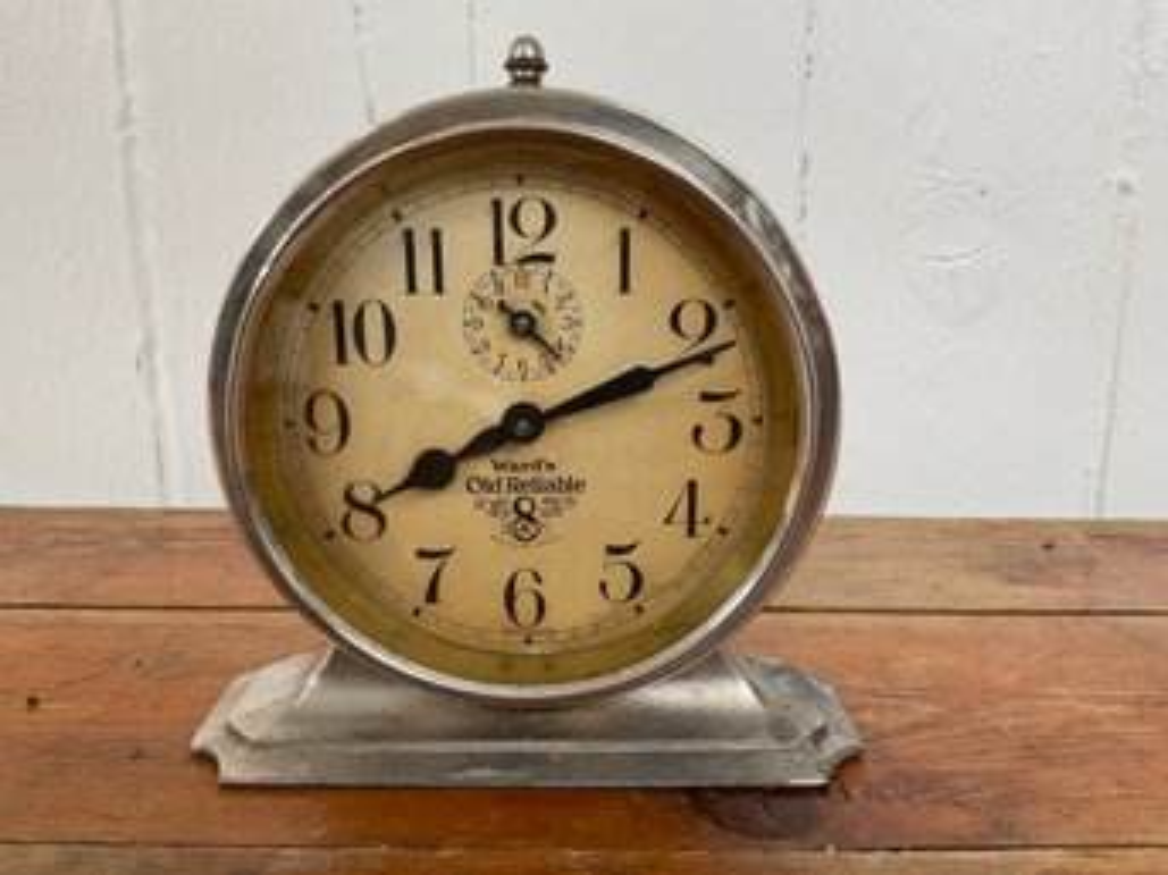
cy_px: 438
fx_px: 978
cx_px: 584
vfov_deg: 48.2
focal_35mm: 29
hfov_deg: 61.7
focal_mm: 3
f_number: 1.8
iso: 40
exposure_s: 1/122
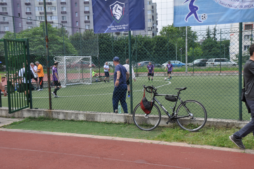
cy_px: 84
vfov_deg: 28.0
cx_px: 127
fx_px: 338
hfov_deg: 41.2
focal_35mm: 48
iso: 200
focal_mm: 32
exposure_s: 1/250
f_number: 8
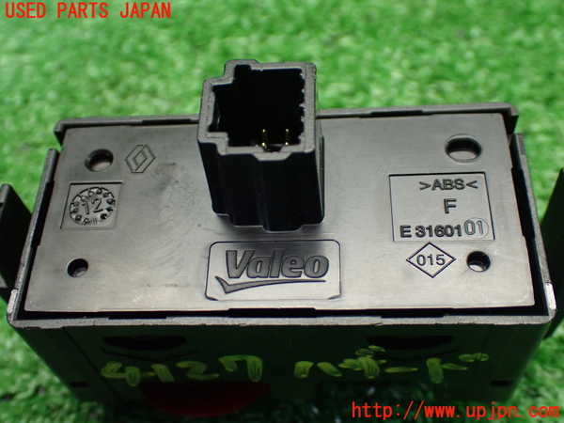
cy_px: 212
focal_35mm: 44
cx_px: 282
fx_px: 717
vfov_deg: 32.9
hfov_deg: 42.9
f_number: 2.9
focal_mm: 7.84
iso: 800
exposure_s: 1/80
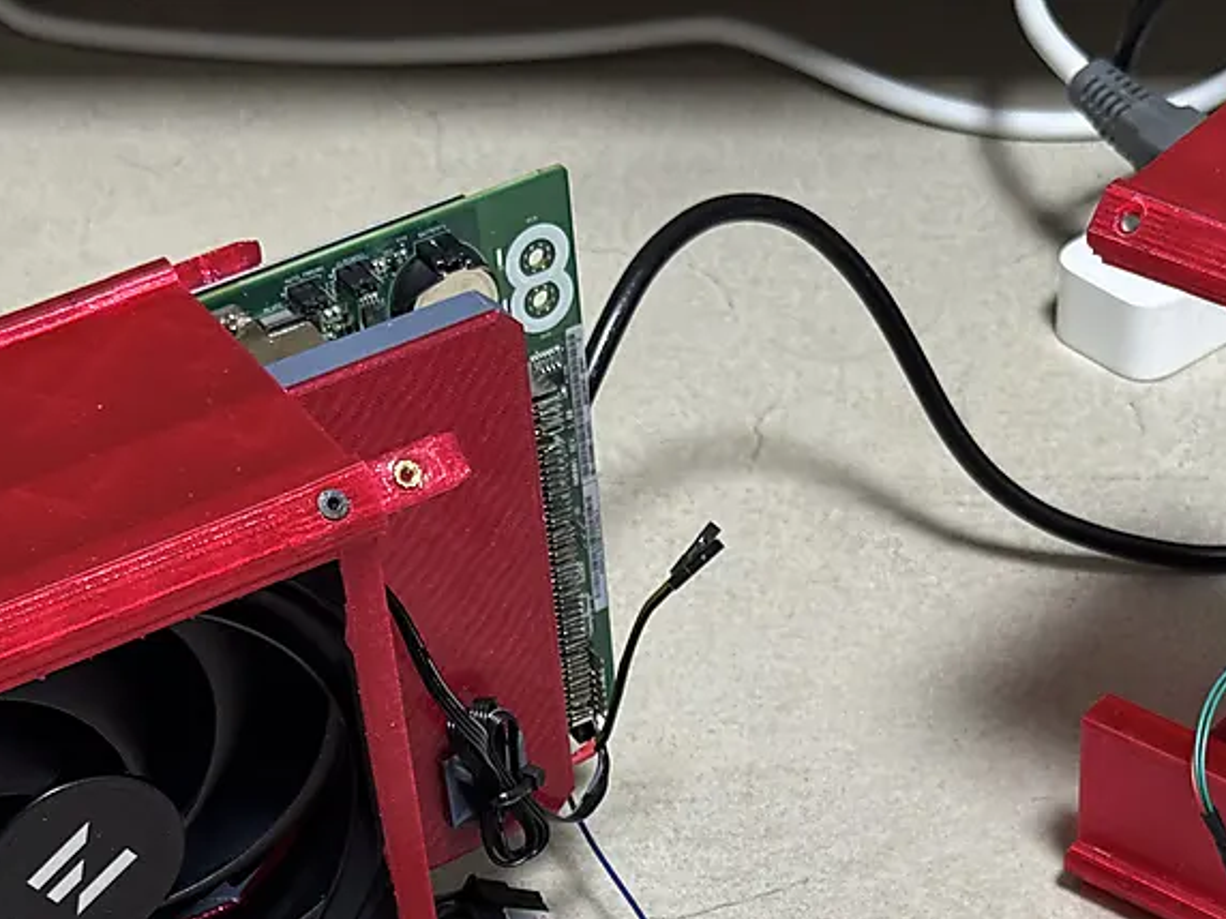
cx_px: 703
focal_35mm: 86
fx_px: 3046
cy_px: 820
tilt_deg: -41.6
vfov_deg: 16.9
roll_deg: +4.9
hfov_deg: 22.7
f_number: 1.78
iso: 200
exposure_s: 1/40
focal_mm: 6.76
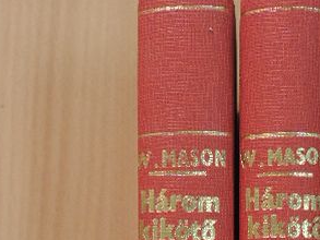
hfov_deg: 20.7
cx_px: 230
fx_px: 869
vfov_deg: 14.7
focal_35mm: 94
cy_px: 348
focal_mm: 7.6
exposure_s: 1/20
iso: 400
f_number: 3.4
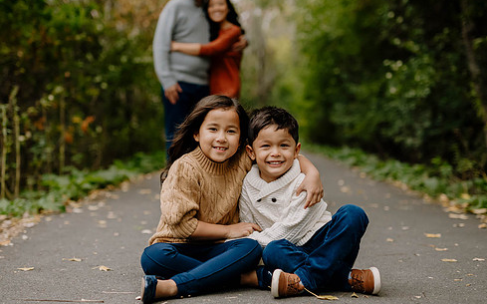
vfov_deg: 19.4
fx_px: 889
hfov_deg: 30.6
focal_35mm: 67
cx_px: 218
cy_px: 135
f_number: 2
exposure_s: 1/1250
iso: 640
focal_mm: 50
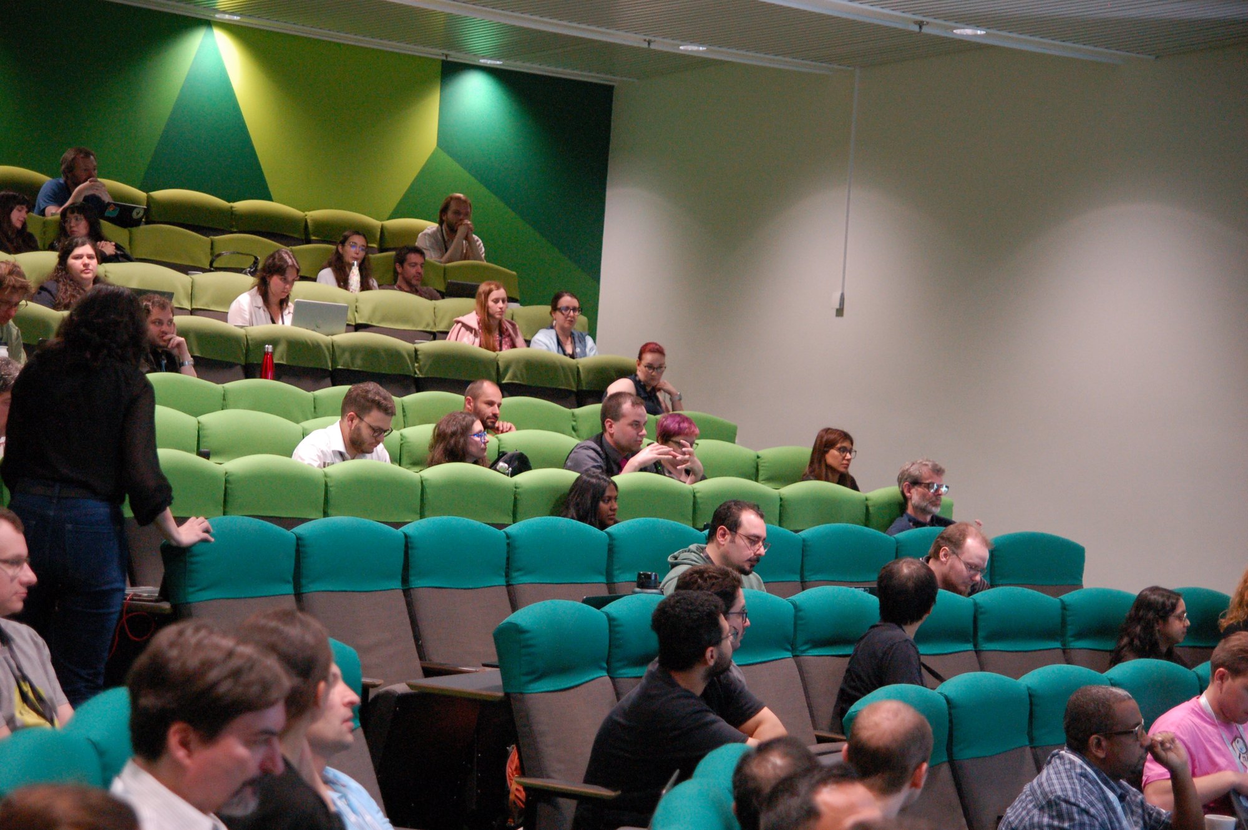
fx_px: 2598
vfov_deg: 18.2
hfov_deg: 27.0
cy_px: 415
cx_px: 624
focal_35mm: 75
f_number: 2.8
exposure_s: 1/125
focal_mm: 50
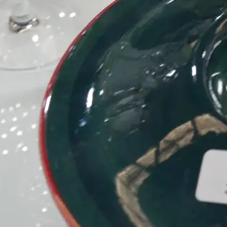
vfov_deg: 15.3
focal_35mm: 113
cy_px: 179
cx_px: 325
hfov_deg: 14.5
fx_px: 838
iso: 500
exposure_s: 1/60
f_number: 4.4
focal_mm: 20
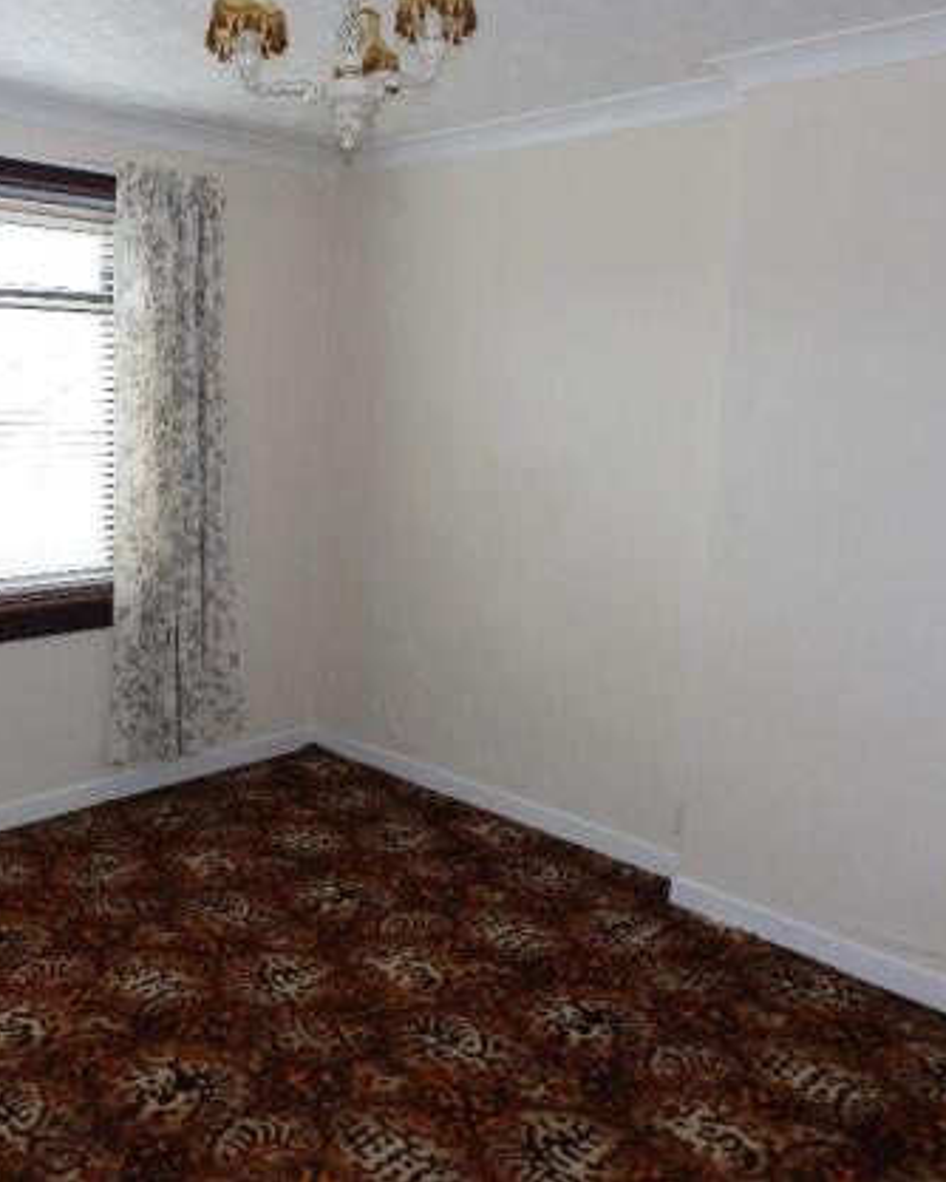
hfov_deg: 47.6
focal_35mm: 30
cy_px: 565
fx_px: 1049
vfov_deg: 58.7
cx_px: 304
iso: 80
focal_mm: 4
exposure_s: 1/30
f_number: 3.4
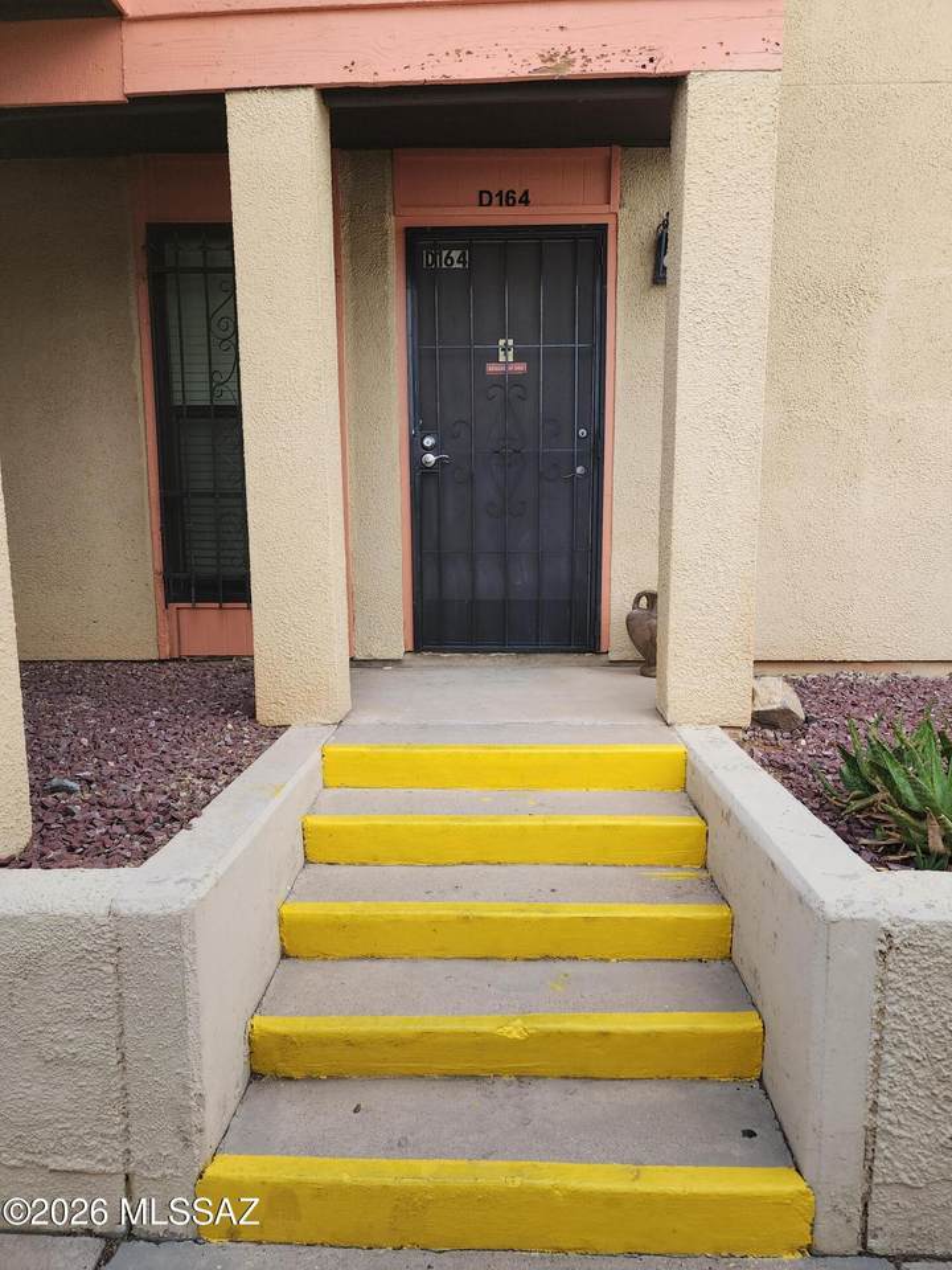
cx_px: 476
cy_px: 635
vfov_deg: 73.9
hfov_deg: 58.9
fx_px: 843
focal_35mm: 23
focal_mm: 6.4
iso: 12
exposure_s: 1/242
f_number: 1.8
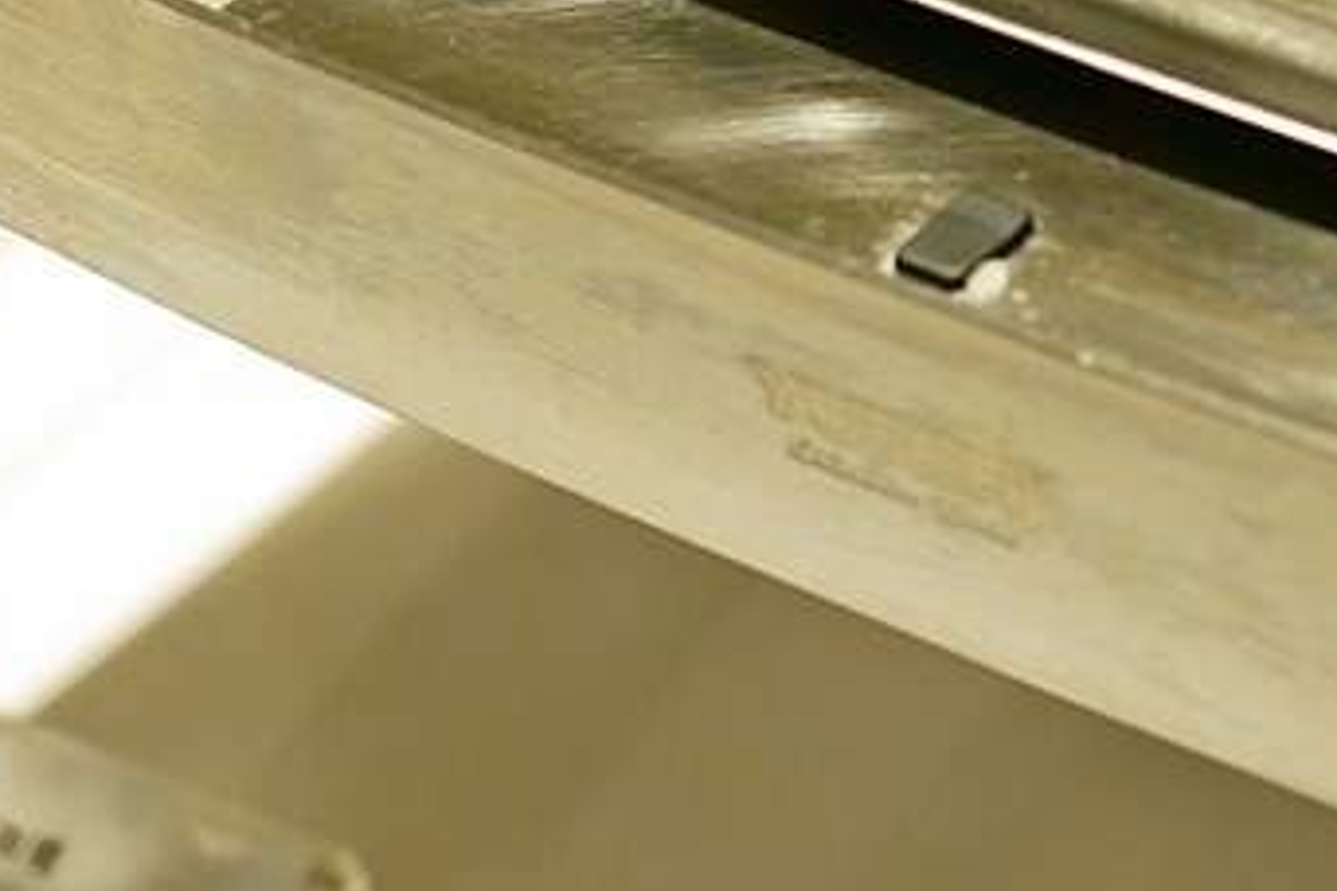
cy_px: -506
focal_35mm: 152
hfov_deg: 13.0
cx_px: 1779
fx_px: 5645
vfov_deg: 8.8
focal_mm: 25
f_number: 1.8
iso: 400
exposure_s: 1/60
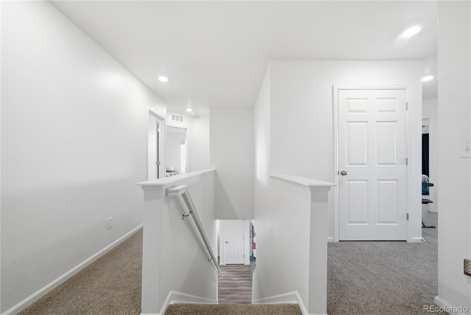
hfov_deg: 108.3
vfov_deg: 85.5
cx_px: 236
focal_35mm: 13
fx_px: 170
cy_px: 158
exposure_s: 1/40
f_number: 8
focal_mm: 13
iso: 500
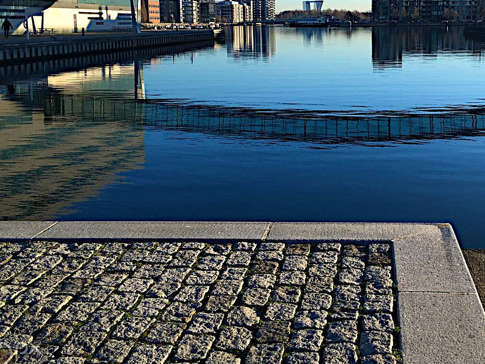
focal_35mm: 50
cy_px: 109
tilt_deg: -7.1
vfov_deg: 28.8
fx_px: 701
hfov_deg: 37.7
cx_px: 330
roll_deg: +0.4
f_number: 2.2
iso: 25
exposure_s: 1/1026
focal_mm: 4.15
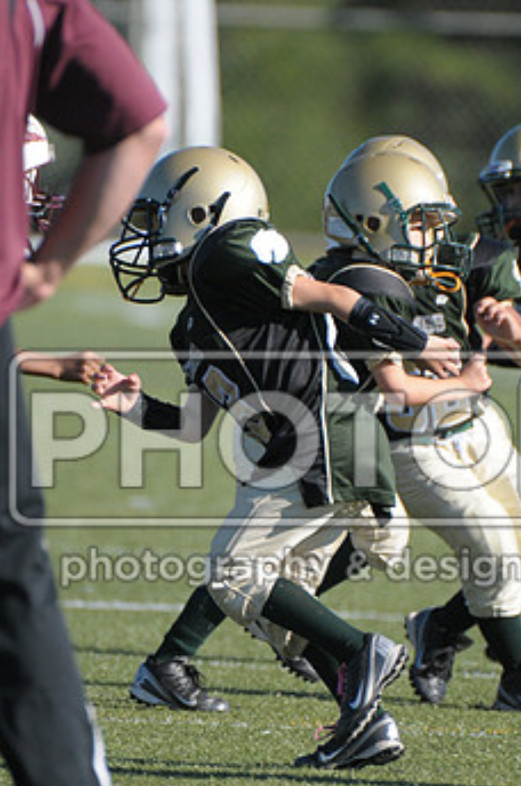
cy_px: 457
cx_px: 353
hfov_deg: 1.4
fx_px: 22056
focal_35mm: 1012
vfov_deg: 2.0
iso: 640
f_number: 4
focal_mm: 400
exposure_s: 1/3200
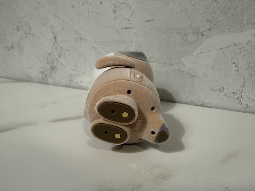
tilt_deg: -15.9
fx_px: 177
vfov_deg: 56.8
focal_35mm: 24
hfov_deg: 71.6
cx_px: 128
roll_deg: +0.4
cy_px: 96
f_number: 2.2
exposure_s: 1/60
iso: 160
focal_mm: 2.22
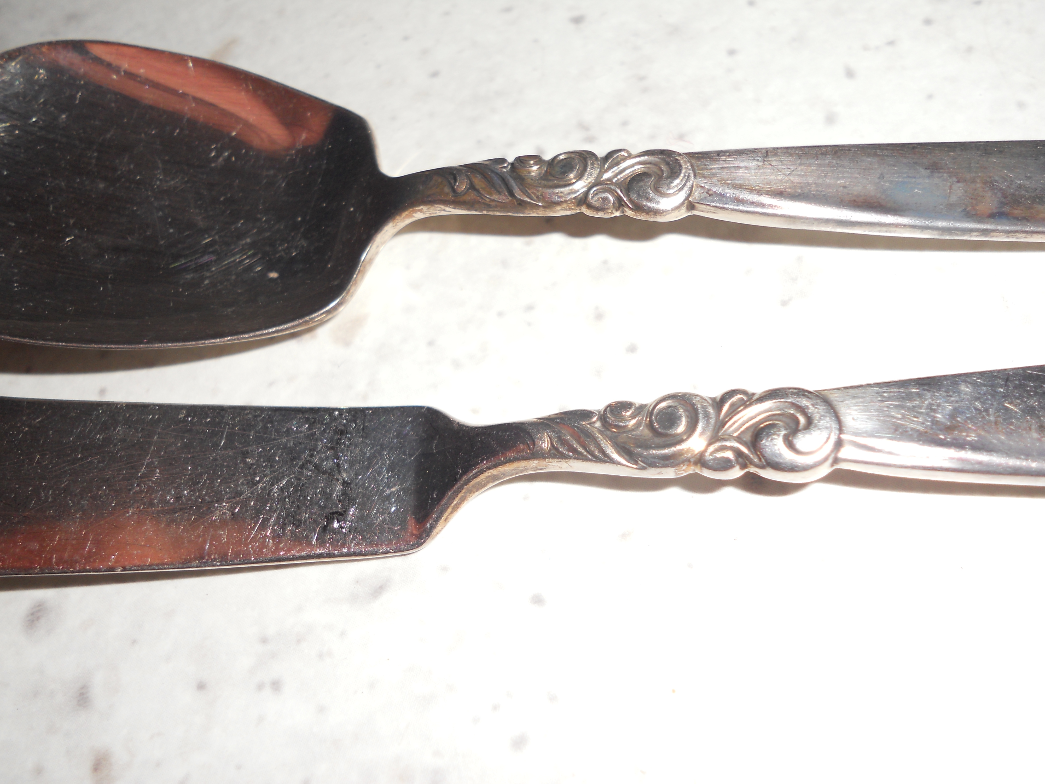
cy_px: 392
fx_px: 966
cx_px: 522
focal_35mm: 32
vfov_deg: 44.2
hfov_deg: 56.8
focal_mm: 5.8
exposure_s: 1/25
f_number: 8.8
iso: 80
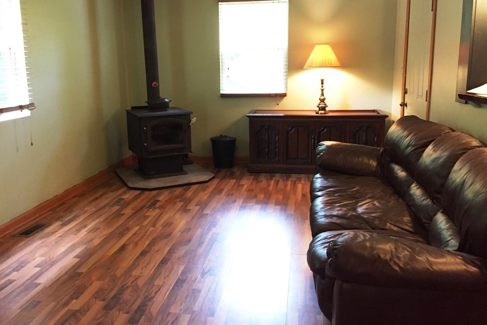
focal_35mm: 31
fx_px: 419
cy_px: 139
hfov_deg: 60.3
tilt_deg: -10.1
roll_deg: +0.8
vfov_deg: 42.2
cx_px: 237
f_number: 2.2
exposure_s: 1/24
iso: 250
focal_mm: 4.15
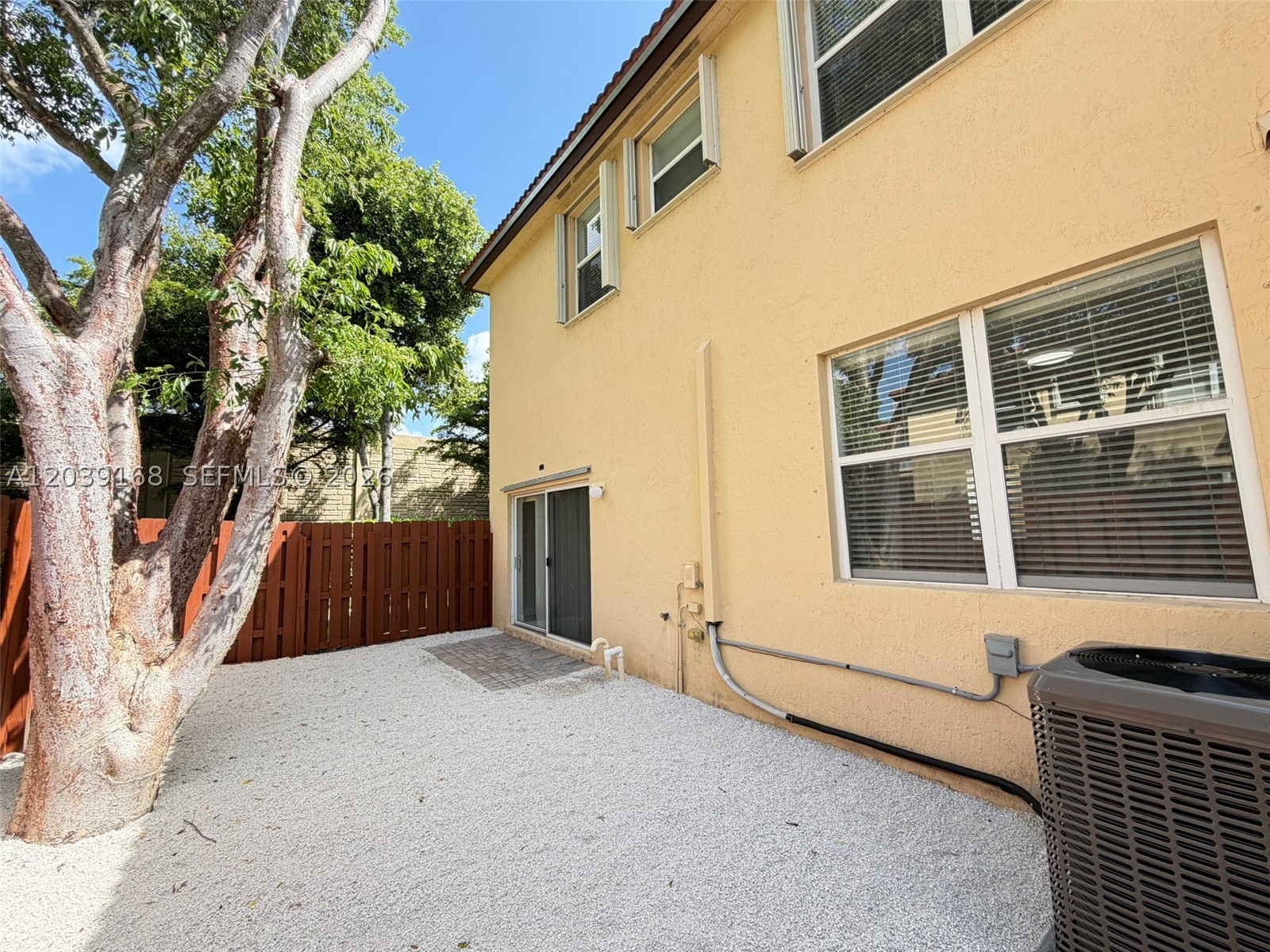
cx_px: 635
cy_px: 476
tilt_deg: +5.6
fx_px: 514
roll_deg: +1.7
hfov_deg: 102.1
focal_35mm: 14
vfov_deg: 85.7
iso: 40
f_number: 2.2
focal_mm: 2.22
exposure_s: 1/205
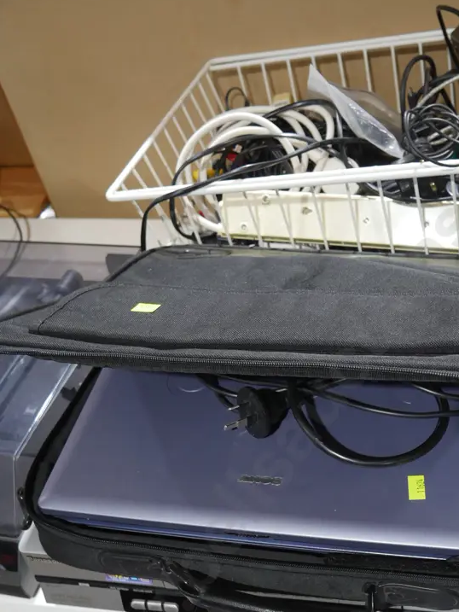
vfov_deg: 46.2
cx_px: 327
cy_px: 397
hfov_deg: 35.4
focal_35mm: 40
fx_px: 707
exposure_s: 1/60
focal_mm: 14
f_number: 3.5
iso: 640
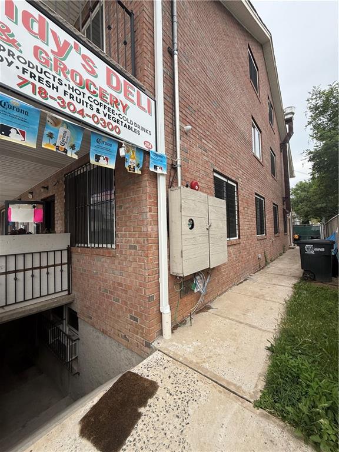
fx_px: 183
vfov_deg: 102.1
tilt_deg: +3.1
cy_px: 226
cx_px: 170
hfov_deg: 85.7
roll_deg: +1.0
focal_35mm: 14
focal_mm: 2.22
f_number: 2.2
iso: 50
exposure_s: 1/514
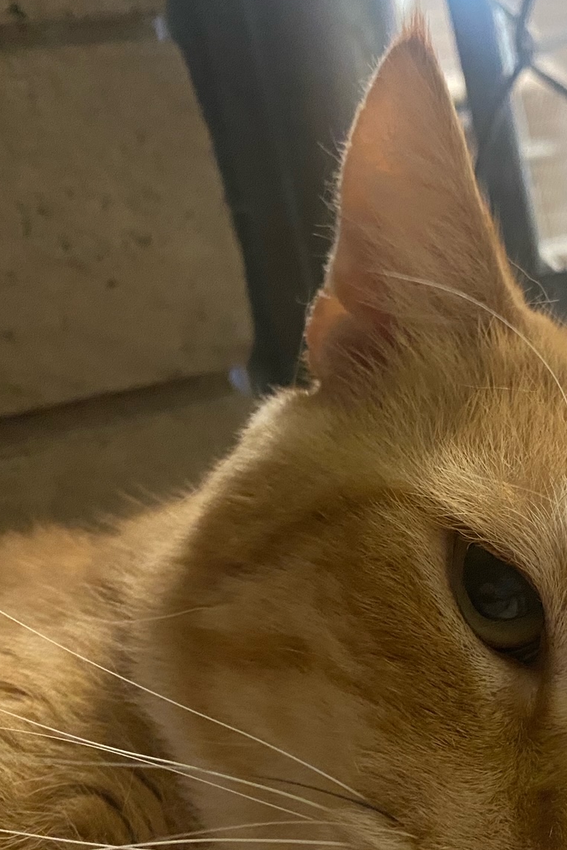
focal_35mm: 46
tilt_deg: -12.4
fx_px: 1087
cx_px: 507
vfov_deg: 42.3
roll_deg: +11.4
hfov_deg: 28.2
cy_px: 552
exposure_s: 1/30
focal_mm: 4.25
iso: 640
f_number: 1.8
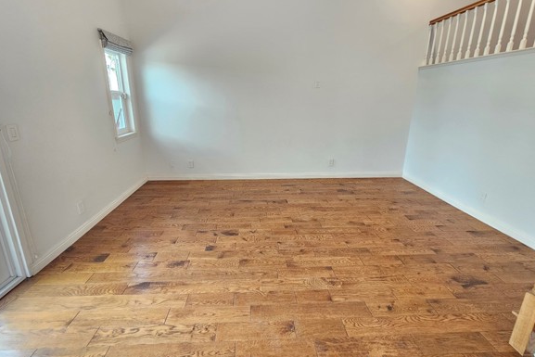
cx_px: 261
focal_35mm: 15
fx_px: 223
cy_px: 162
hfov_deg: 100.4
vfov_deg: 77.2
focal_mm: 2.2
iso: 200
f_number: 2.2
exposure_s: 1/60
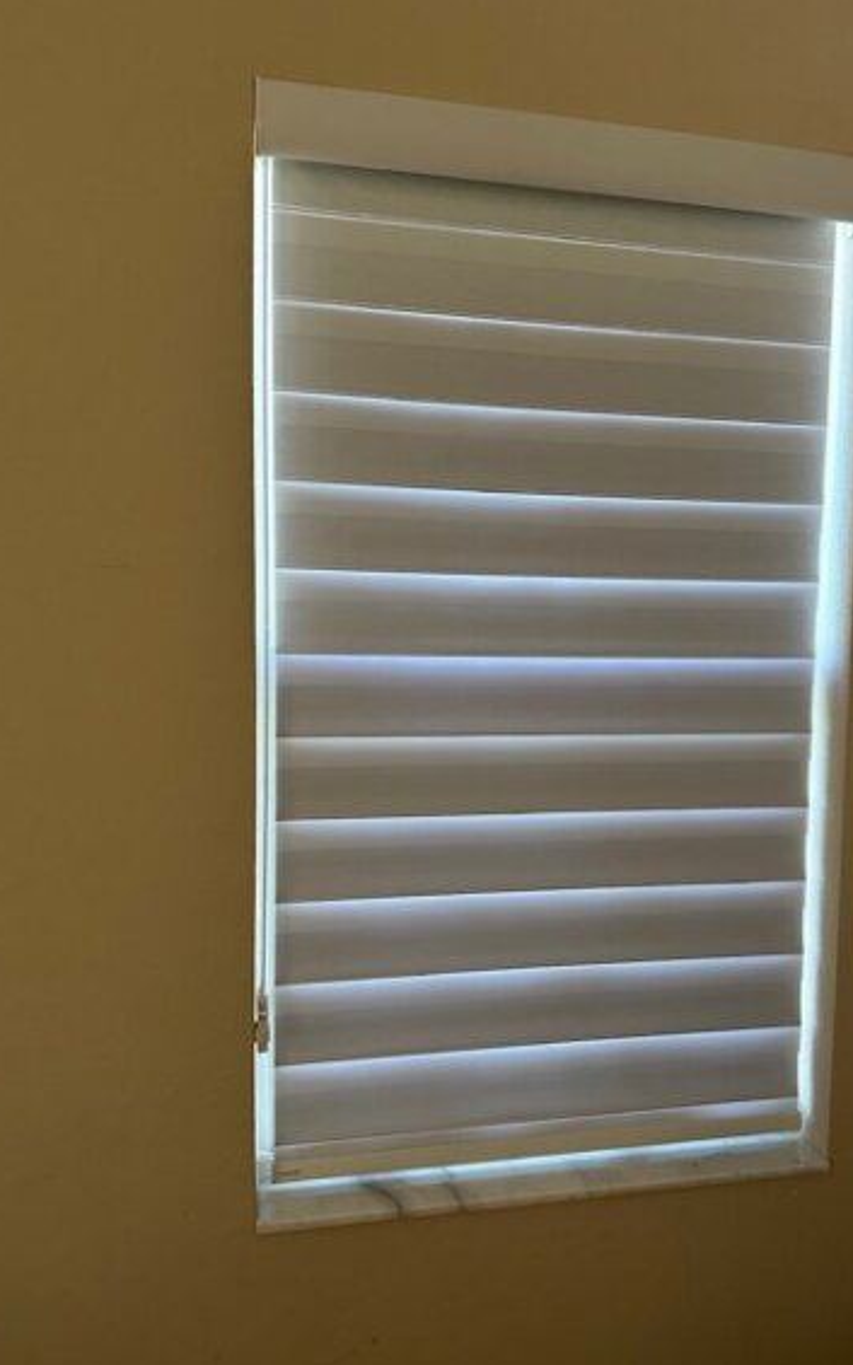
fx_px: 1005
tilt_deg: -3.9
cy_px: 713
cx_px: 510
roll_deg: -1.0
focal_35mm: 27
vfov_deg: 68.4
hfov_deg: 45.8
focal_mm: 6.86
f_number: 1.78
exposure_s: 1/60
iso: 320
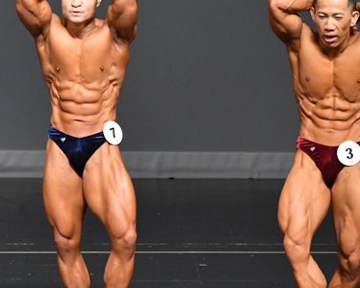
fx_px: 6530
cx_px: 203
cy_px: 174
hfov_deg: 3.2
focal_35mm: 613
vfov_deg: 2.5
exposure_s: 1/400
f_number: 5.6
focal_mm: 210
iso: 4500
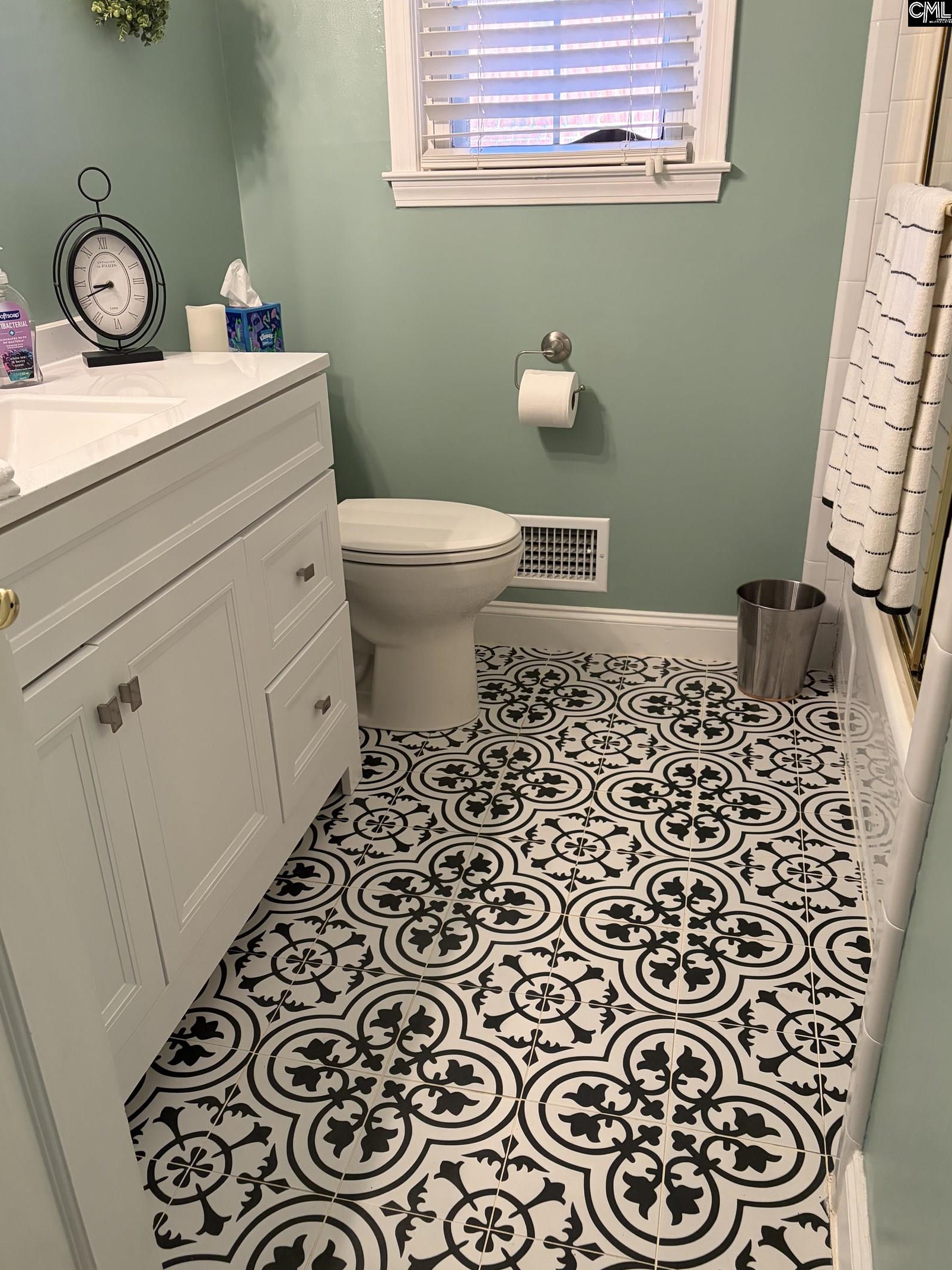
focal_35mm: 28
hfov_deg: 49.7
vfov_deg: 63.4
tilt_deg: -26.5
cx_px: 453
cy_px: 680
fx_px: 1026
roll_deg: +2.1
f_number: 1.6
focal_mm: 5.96
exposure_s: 1/60
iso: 250
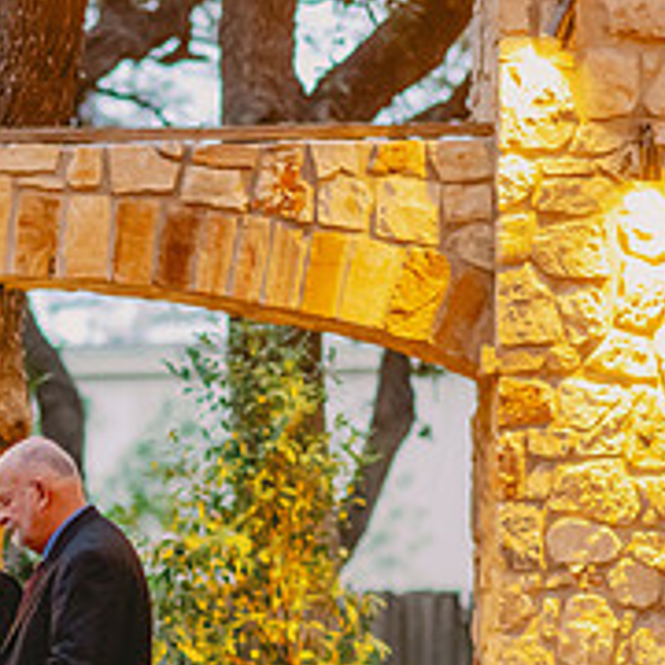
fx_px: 5064
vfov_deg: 7.5
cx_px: -92
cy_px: 615
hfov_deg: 7.5
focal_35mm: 233
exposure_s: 1/200
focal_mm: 85
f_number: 1.8
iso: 5000
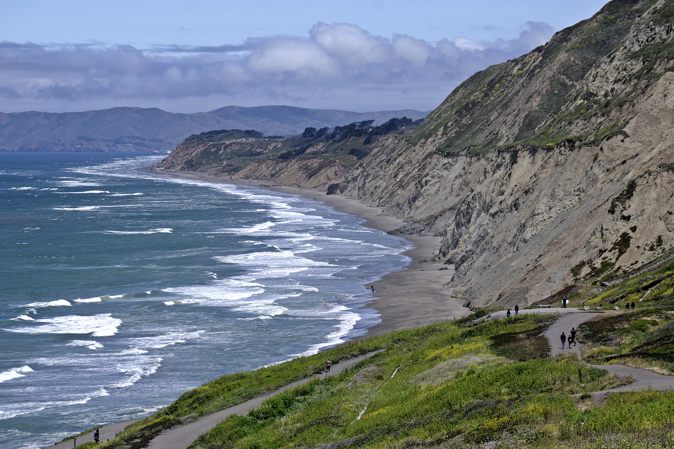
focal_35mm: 142
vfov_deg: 9.7
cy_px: 224
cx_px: 337
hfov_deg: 14.4
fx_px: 2658
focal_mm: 95
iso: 400
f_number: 8
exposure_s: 1/2000
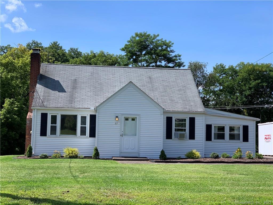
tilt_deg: +3.4
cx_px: 136
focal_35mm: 52
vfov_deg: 28.0
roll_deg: -1.9
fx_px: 410
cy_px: 102
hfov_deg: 36.8
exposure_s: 1/841
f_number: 2.4
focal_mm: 6
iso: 16
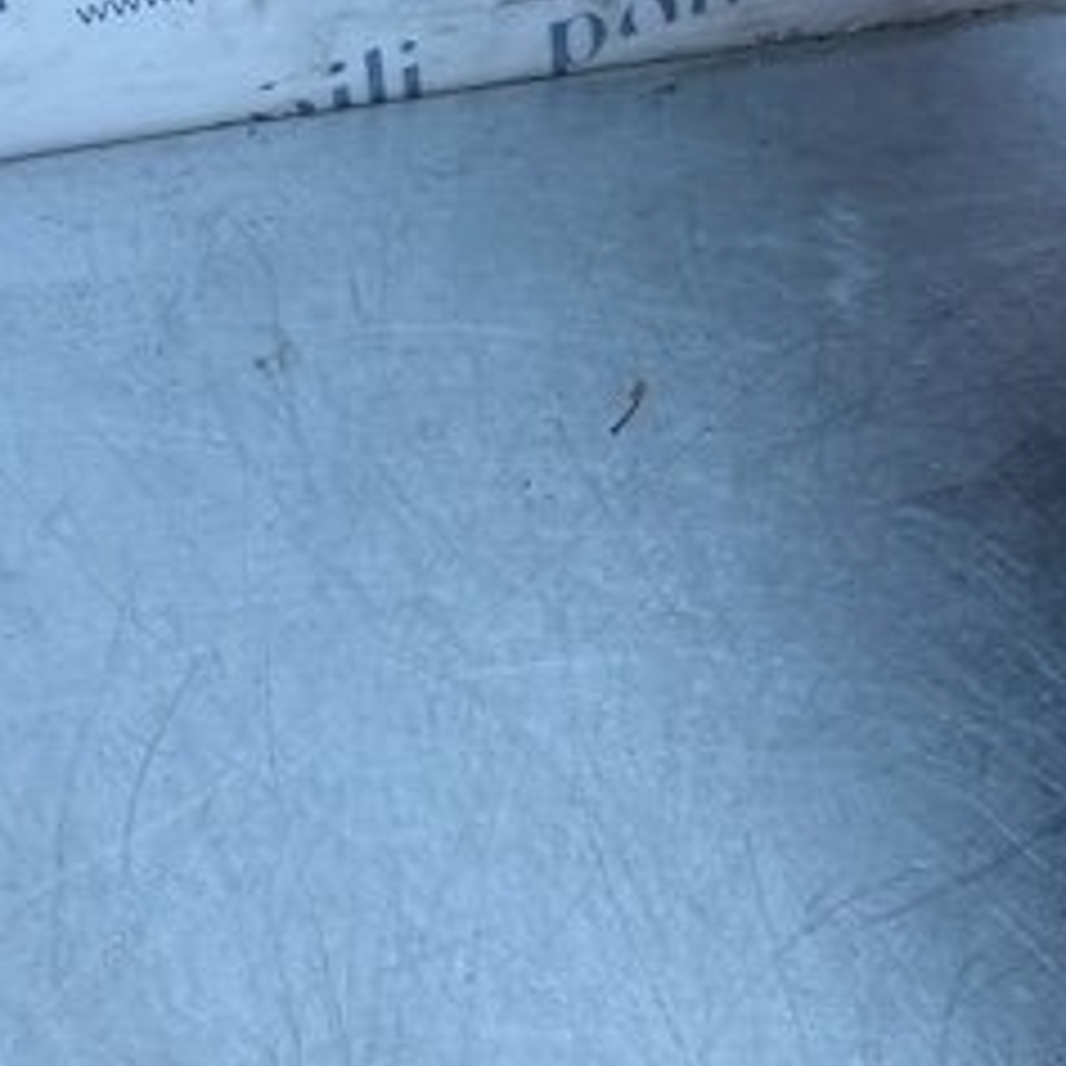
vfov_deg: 27.7
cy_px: 463
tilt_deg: -39.9
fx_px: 2160
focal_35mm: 62
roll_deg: -18.9
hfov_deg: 26.4
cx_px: 1035
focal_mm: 4.25
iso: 32
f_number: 1.8
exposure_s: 1/799
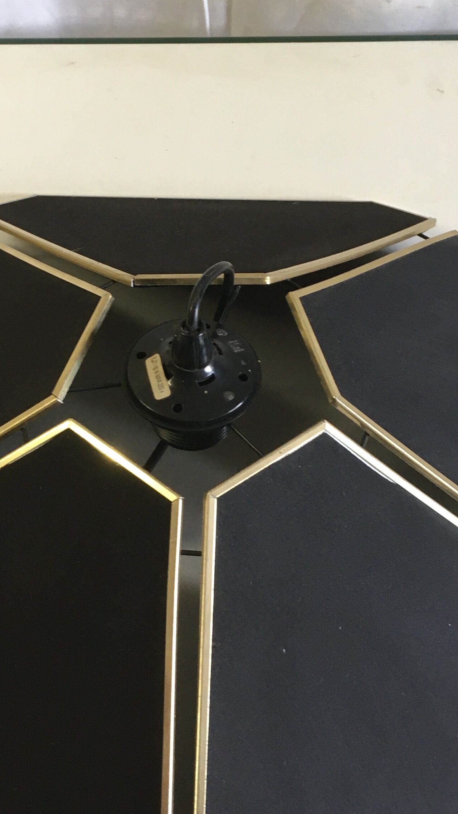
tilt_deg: -56.0
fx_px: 1209
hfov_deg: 21.4
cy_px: 424
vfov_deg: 37.2
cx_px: 167
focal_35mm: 56
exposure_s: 1/33
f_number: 2.2
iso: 100
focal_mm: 4.15
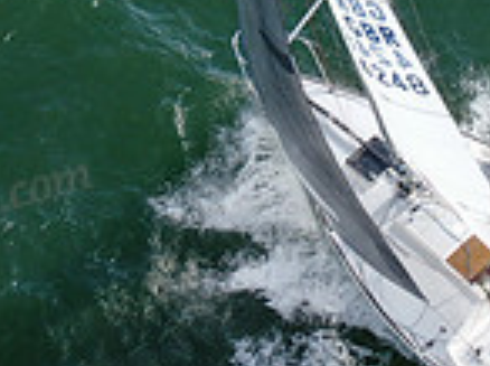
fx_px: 2699
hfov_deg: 10.4
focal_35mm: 191
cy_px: -18
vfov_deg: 7.7
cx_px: 289
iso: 100
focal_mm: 8.6
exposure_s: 1/400
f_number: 3.8
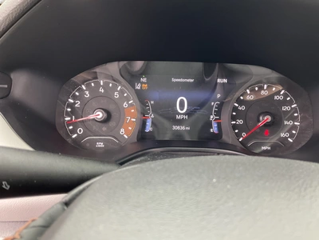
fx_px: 267
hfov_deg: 61.7
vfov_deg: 48.2
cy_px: 120
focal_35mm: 29
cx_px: 160
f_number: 1.8
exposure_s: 1/60
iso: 100
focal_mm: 3
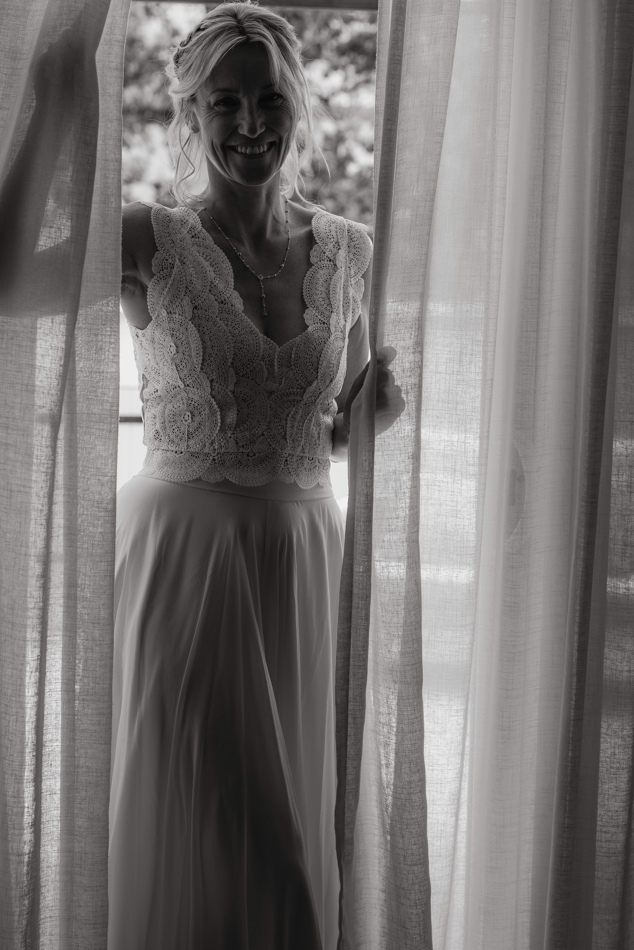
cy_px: 445
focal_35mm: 65
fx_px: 1717
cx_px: 270
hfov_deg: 20.9
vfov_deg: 30.9
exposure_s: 1/160
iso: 100
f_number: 3.5
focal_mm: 53
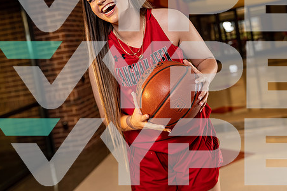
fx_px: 431
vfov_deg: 25.0
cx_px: 158
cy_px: 75
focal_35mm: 54
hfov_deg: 36.8
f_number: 3.2
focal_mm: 42
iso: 320
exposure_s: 1/250
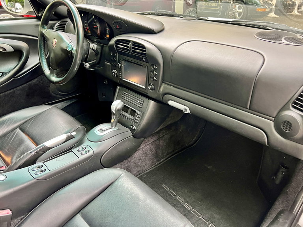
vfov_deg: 53.1
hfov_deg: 67.3
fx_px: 228
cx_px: 152
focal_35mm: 26
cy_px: 114
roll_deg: -0.2
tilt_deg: -28.7
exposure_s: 1/60
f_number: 1.5
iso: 200
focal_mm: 5.7
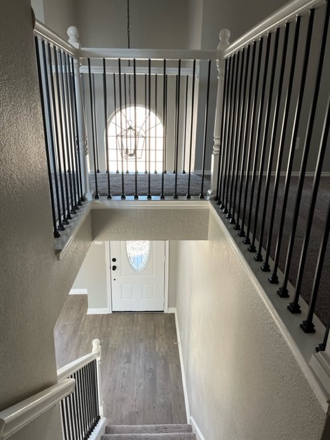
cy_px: 220
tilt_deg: -18.6
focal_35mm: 26
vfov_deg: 67.3
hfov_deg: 53.1
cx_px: 165
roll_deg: -0.5
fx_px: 330
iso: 125
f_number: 1.6
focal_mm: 5.1
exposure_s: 1/101
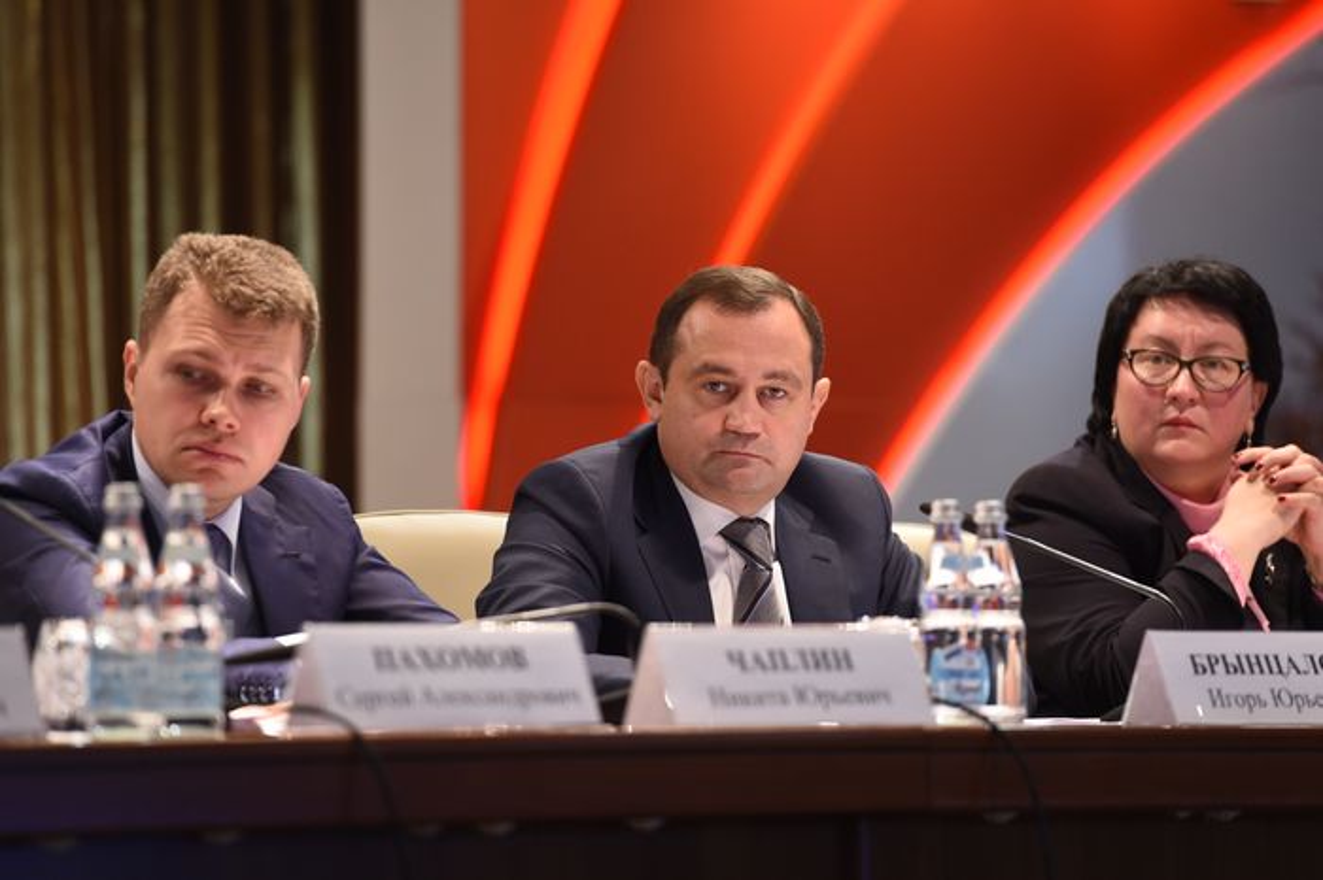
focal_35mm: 200
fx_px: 7346
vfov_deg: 6.9
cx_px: 662
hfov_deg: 10.3
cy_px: 440
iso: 2500
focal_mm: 200
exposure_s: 1/200
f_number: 3.5
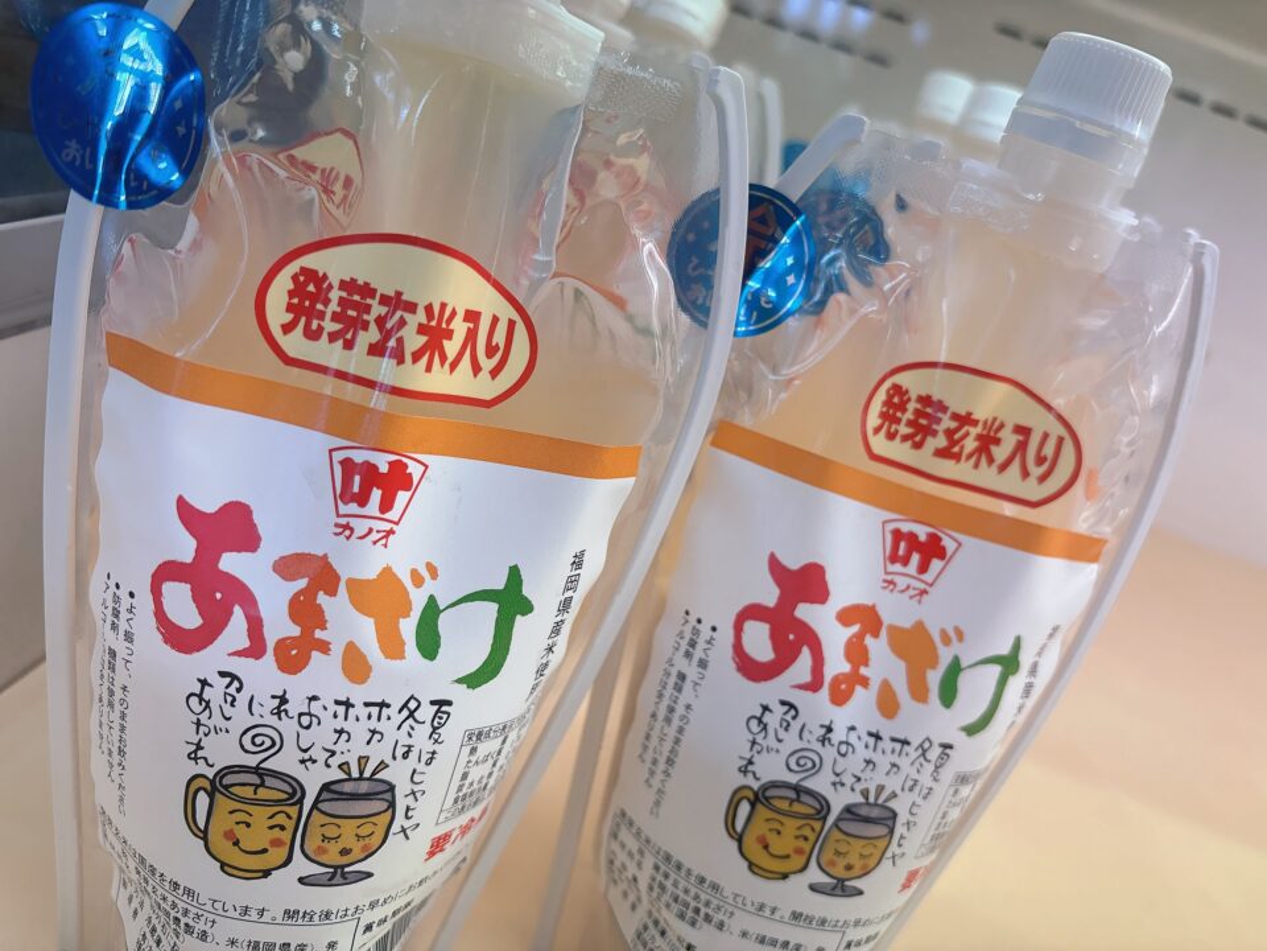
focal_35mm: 26
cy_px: 476
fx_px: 952
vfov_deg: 53.1
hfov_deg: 67.3
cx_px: 634
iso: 50
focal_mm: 5.96
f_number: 1.6
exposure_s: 1/120
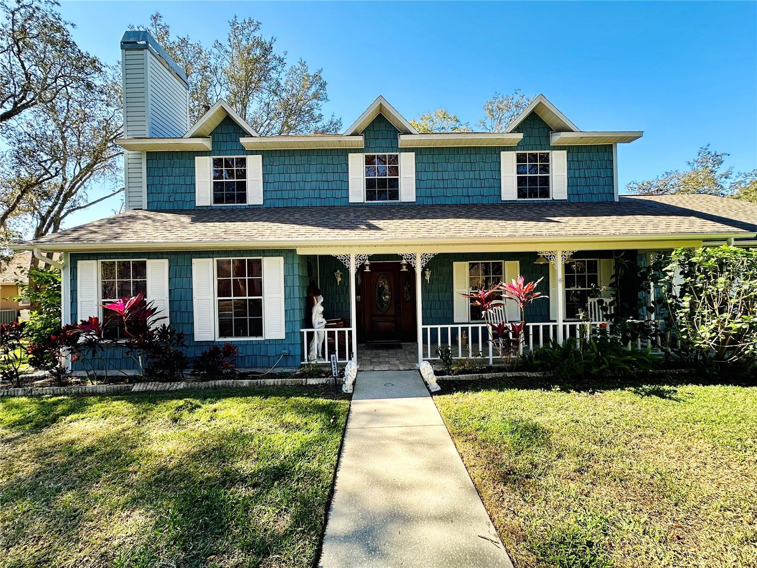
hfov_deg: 102.1
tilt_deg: +0.7
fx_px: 306
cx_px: 378
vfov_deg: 85.7
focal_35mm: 14
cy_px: 284
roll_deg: +1.1
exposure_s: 1/250
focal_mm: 2.22
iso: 40
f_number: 2.2
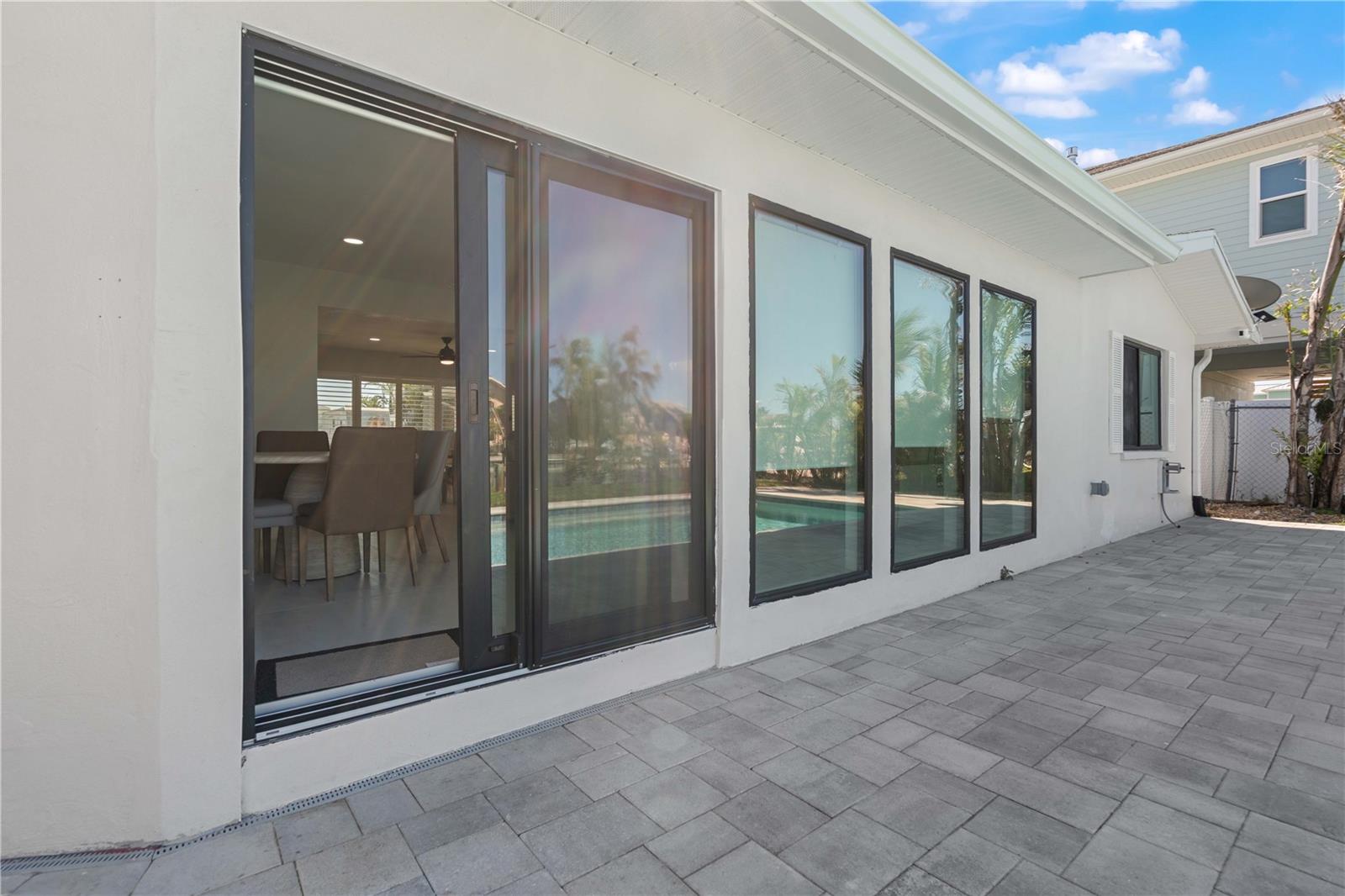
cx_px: 672
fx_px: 598
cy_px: 448
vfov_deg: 73.7
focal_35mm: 16
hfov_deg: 96.7
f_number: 8
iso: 200
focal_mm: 16
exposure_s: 1/60
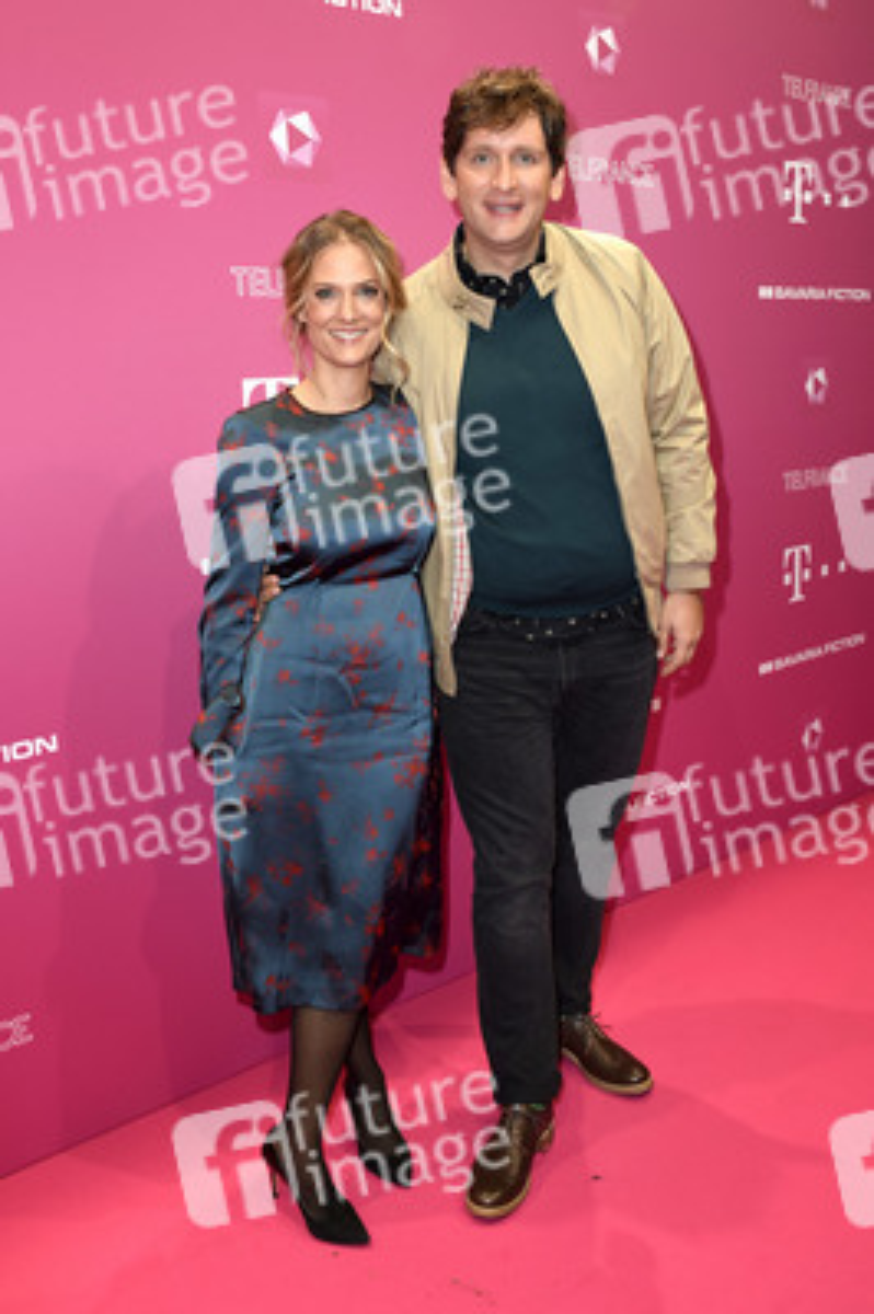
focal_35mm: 33
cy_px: 657
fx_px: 1204
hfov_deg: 39.9
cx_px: 437
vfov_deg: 57.3
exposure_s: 1/160
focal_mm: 22
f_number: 6.3
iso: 500
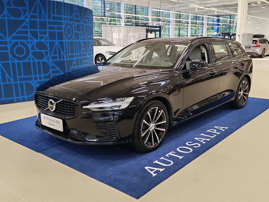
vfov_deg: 39.6
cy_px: 95
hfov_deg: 51.4
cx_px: 134
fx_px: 280
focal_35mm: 36
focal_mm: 6.12
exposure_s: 1/100
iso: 320
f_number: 1.9
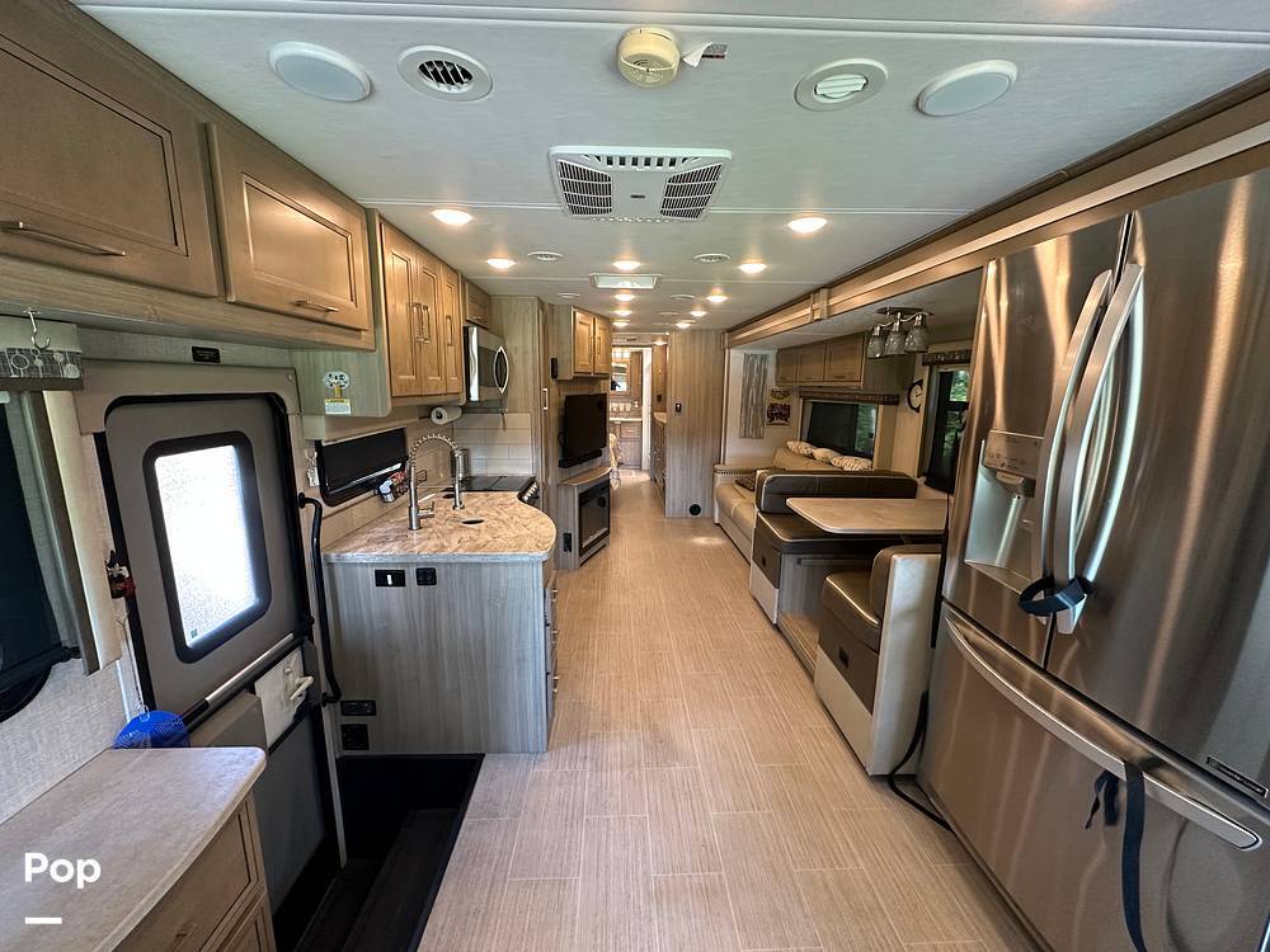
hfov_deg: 102.1
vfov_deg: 85.7
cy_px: 476
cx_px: 635
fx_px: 514
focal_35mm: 14
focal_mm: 2.22
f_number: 2.2
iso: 320
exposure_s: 1/78
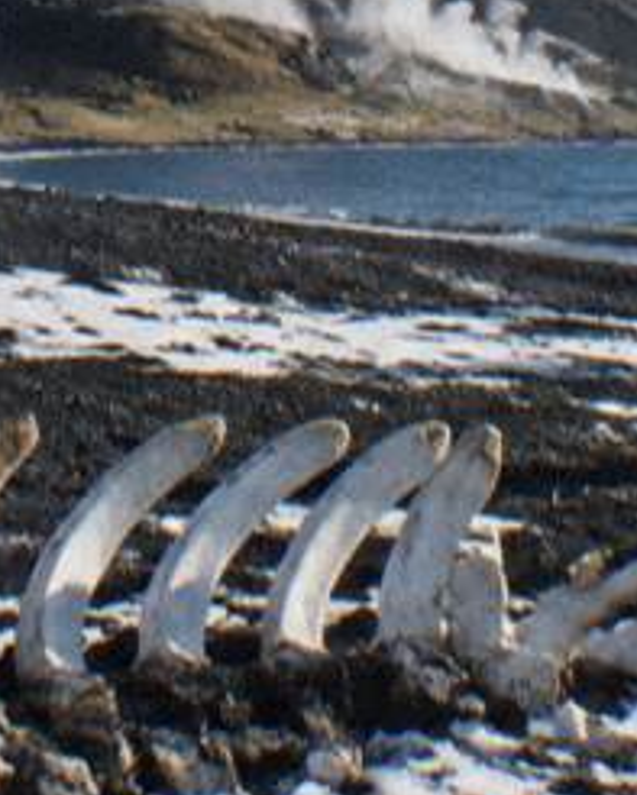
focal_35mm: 183
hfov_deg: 8.2
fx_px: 4310
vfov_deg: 10.5
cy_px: 255
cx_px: 1015
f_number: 4
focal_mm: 48
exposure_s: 1/1600
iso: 500
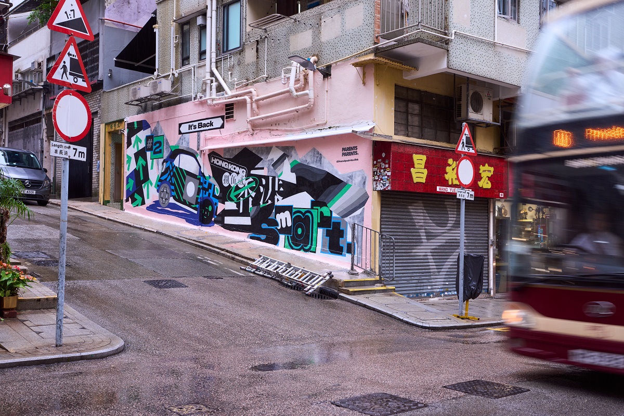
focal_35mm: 38
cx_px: 312
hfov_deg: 50.7
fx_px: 659
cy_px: 208
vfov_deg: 35.1
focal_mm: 38
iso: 640
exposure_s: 1/30
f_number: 5.6
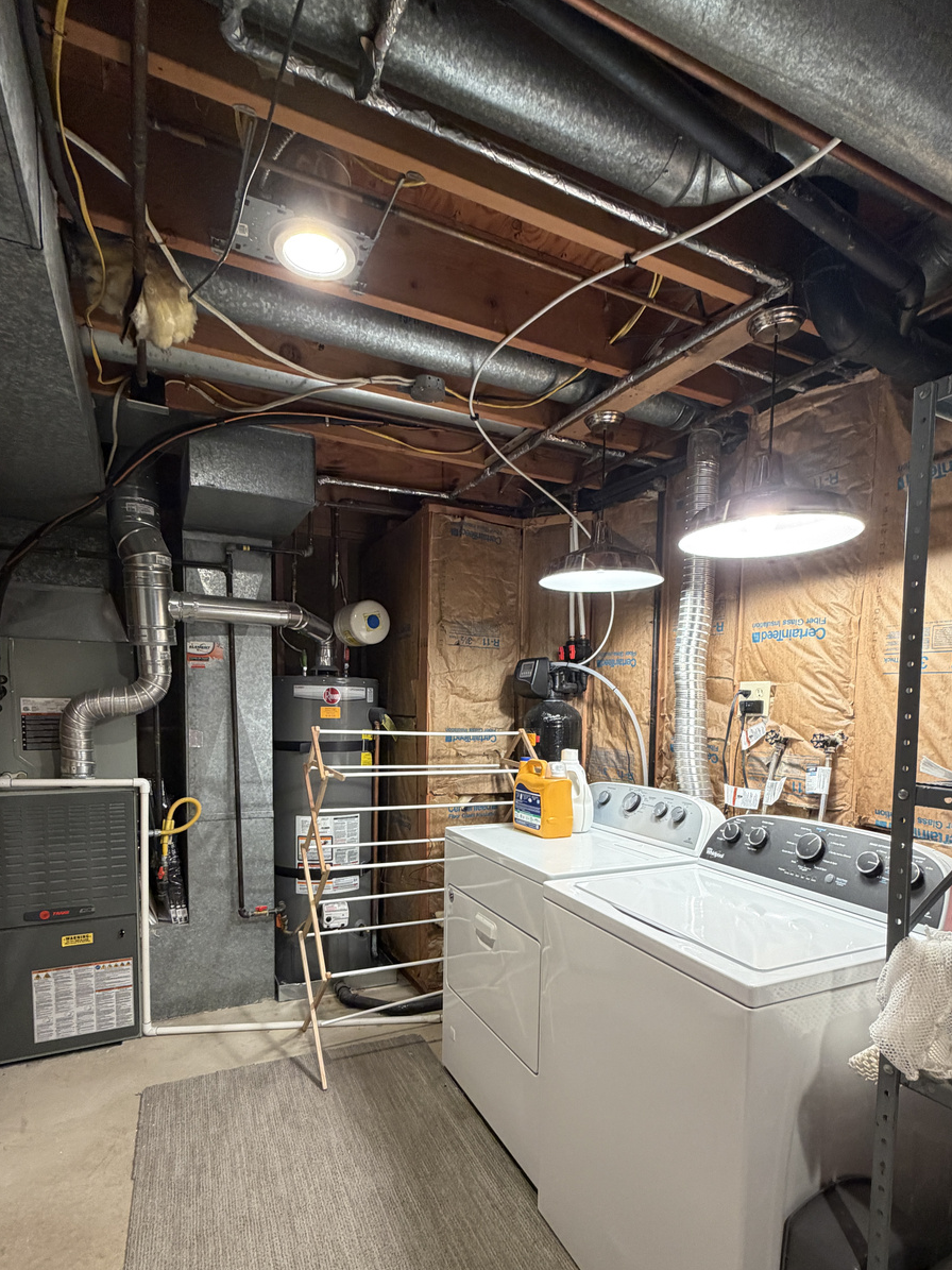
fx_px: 660
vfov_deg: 86.7
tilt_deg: -4.7
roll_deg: -0.8
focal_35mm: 18
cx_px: 470
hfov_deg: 71.6
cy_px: 761
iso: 250
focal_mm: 2.22
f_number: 2.2
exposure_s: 1/60
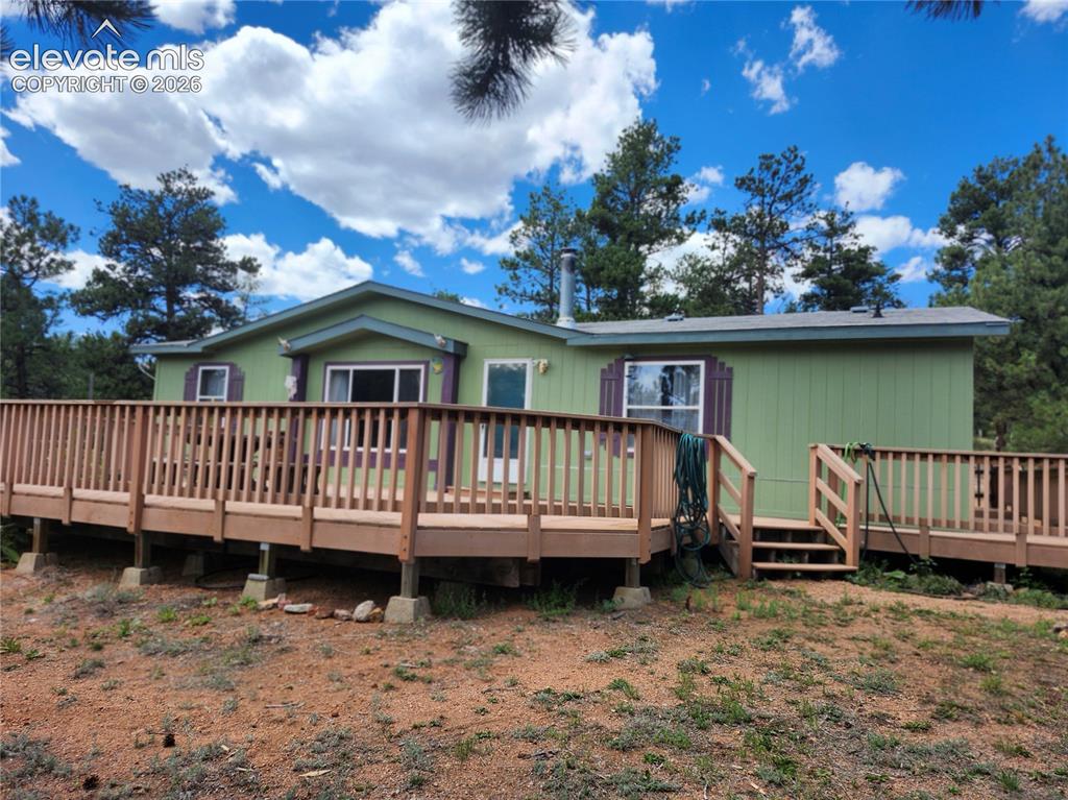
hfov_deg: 74.0
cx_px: 534
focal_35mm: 23
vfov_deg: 58.8
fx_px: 709
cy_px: 400
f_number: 1.8
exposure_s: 1/1380
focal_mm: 5.54
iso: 25
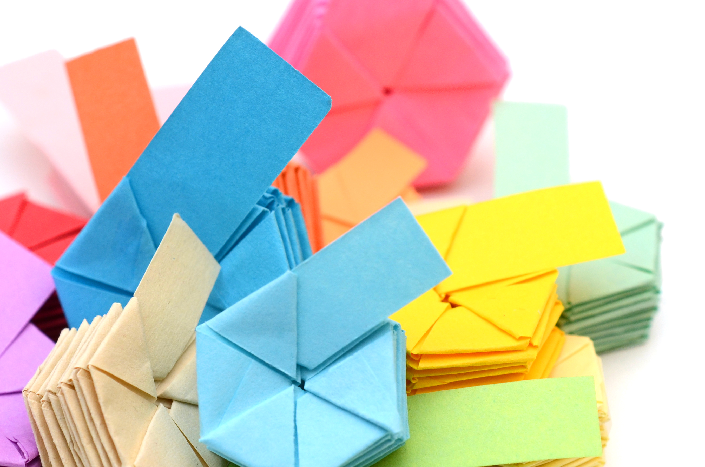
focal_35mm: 109
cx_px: 266
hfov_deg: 18.8
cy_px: 256
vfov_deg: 12.5
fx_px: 2130
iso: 250
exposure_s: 1/250
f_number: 7.1
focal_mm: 40
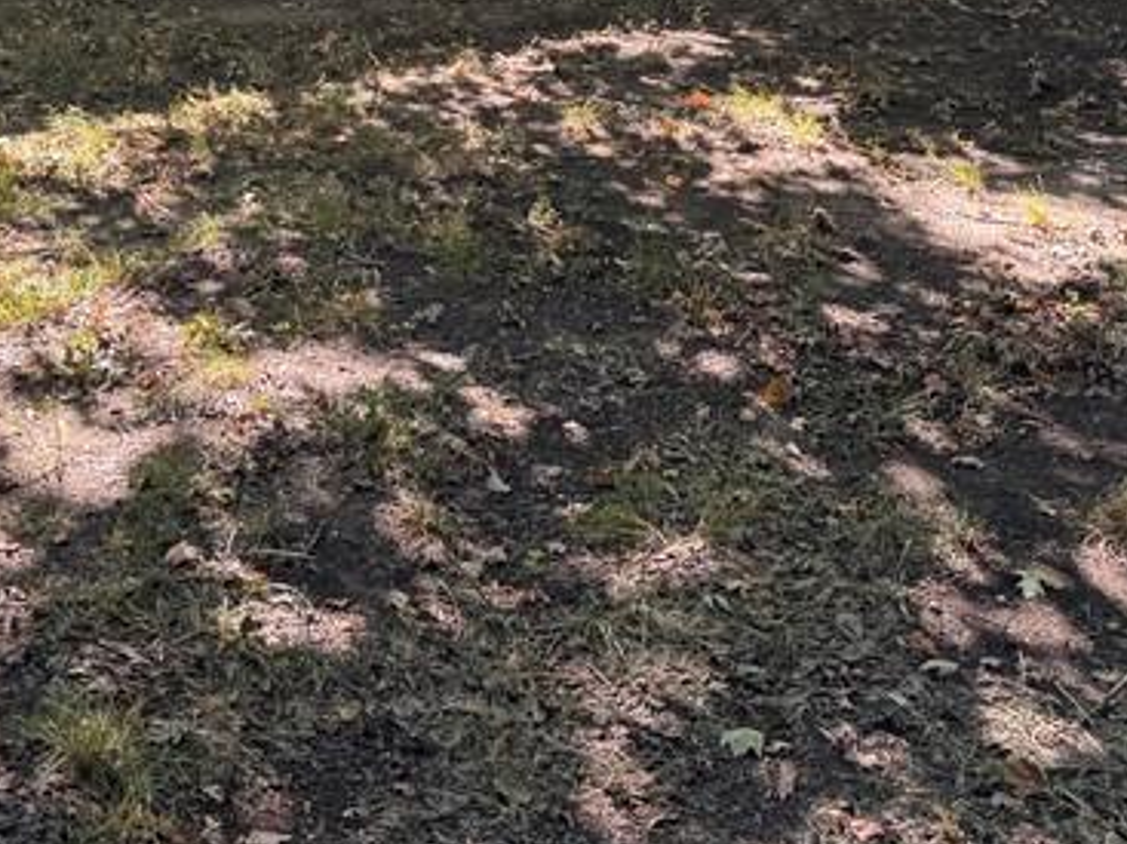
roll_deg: -0.6
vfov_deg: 20.0
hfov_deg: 28.3
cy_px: -267
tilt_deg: -4.1
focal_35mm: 67
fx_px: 2181
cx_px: 218
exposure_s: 1/374
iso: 80
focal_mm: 6.76
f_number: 1.78
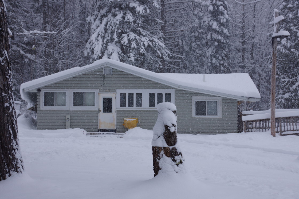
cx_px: 150
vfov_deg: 25.7
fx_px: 436
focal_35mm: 52
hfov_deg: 37.9
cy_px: 100
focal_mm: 35
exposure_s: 1/100
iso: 100
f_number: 11
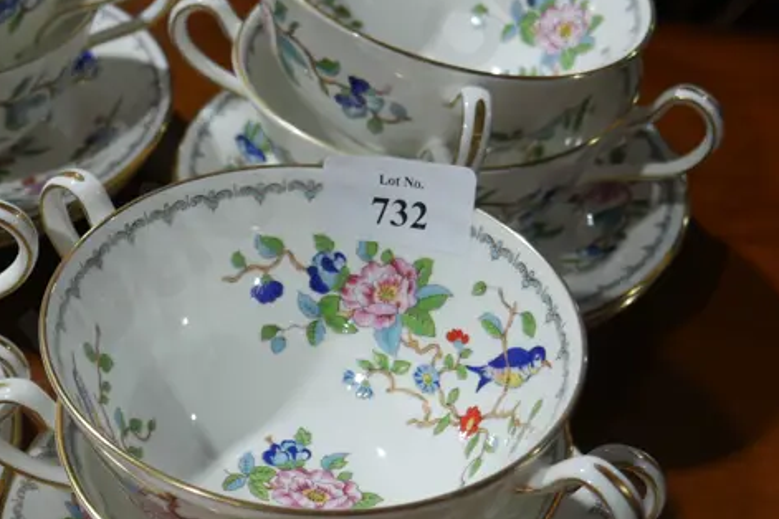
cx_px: 38
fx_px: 1861
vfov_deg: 15.9
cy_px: 348
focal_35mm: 86
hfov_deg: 22.9
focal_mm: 19
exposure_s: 1/60
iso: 200
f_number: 4.1
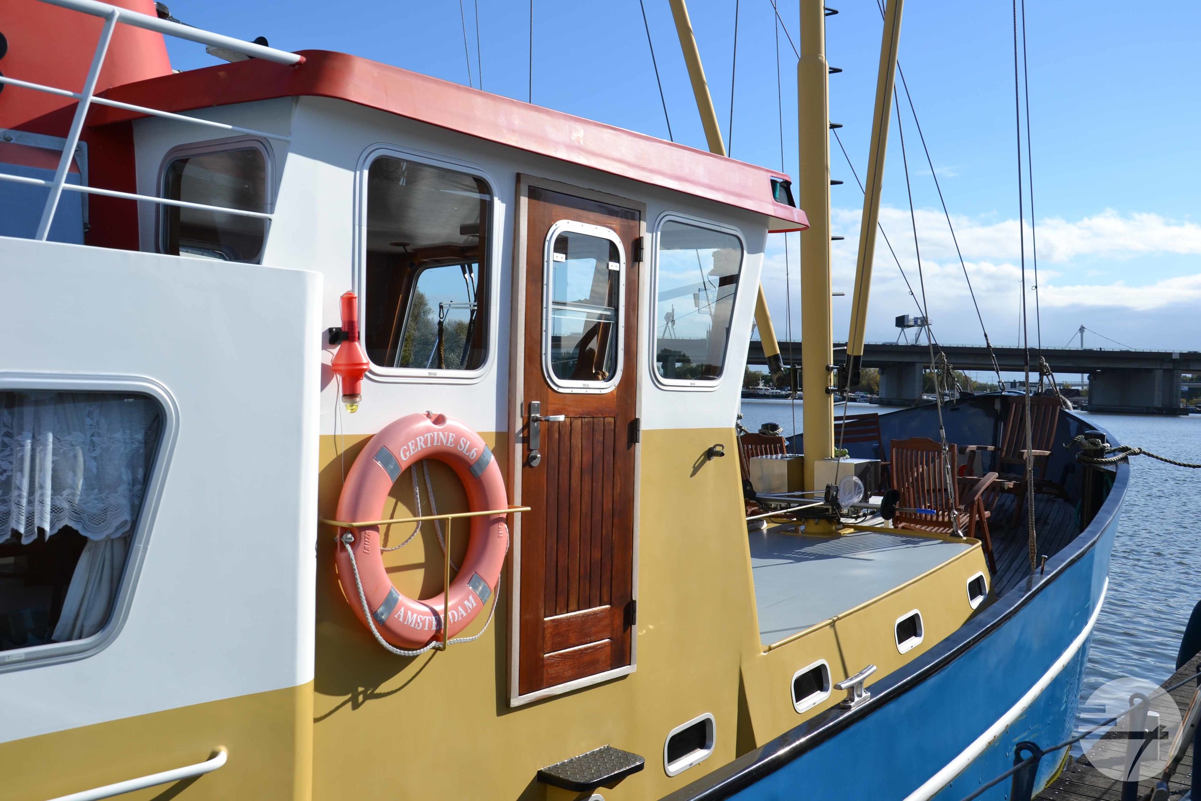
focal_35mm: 36
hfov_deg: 53.1
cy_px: 400
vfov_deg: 36.9
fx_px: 1201
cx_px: 600
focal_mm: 24
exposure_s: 1/320
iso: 100
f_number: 9
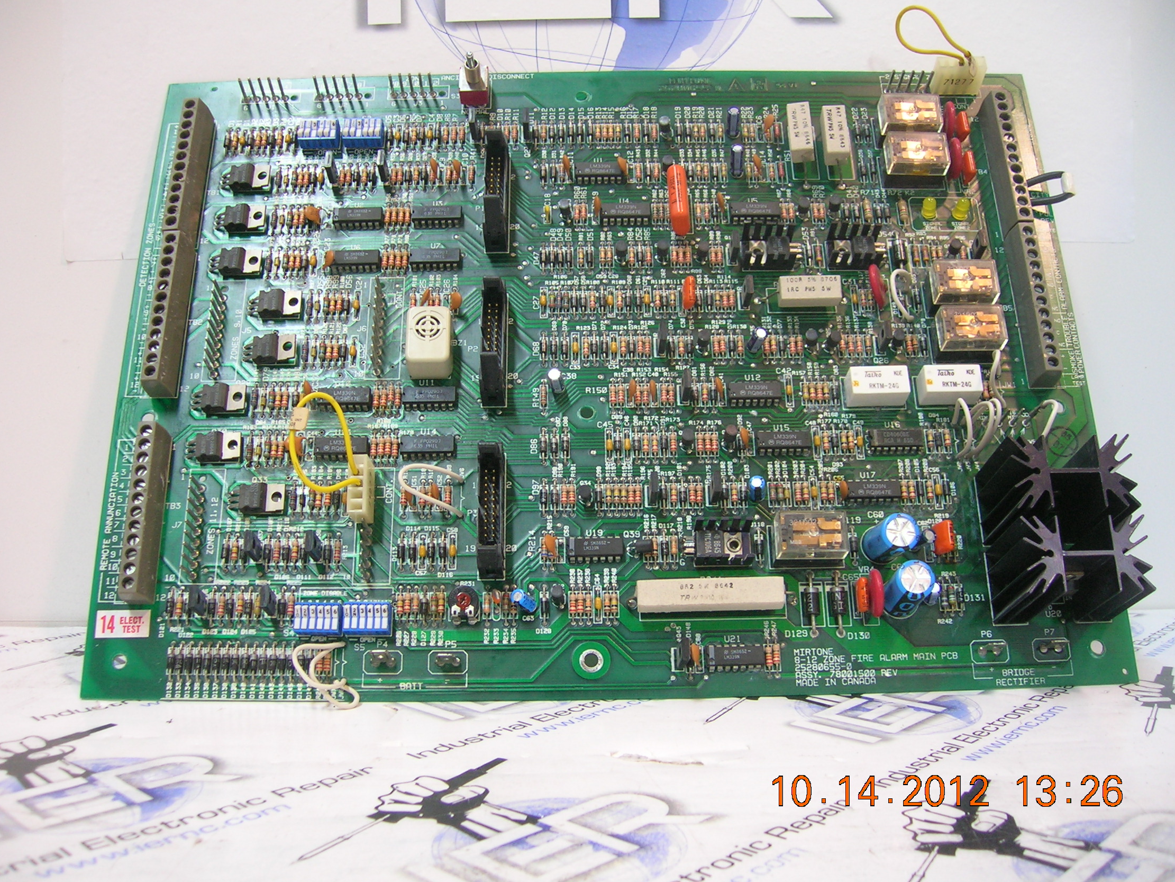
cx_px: 595
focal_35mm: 35
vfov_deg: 40.7
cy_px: 433
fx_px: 1188
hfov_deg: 52.6
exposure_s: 1/4.2
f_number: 2.9
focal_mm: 5.7
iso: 84
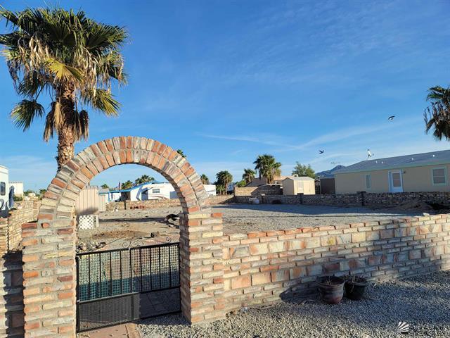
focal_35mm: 25
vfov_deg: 54.9
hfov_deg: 69.4
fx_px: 325
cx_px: 225
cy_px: 169
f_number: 1.8
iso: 20
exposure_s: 1/809
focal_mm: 7
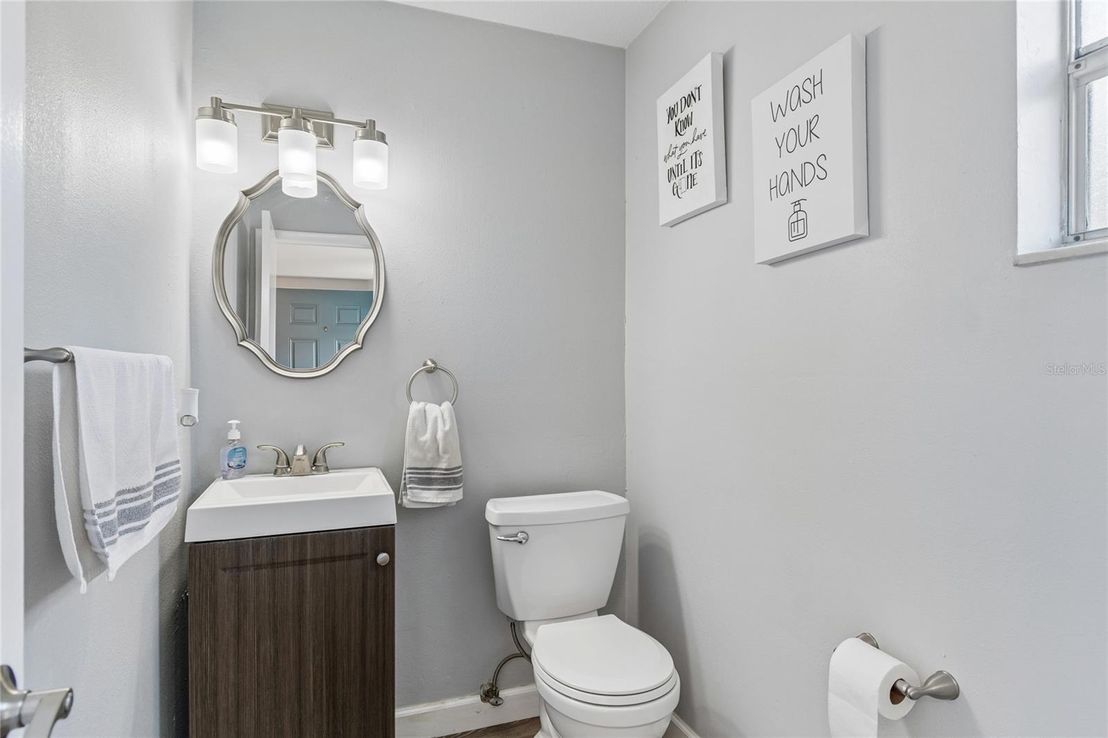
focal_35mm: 19
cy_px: 369
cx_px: 554
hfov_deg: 86.9
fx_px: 585
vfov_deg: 64.5
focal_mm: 13
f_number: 5.6
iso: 100
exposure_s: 1/40
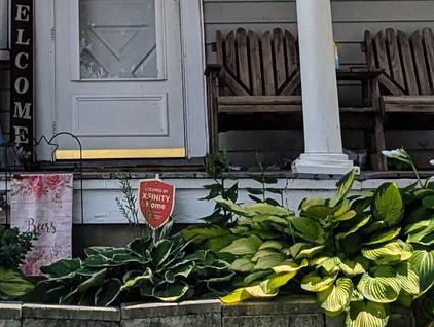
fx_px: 1457
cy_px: -323
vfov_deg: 11.5
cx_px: 60
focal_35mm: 116
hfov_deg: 16.8
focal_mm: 6.81
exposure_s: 1/2463
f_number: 1.85
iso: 45
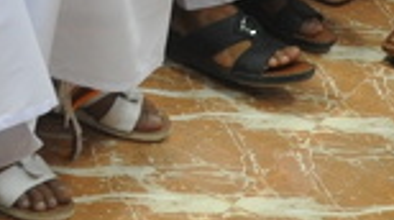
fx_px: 1791
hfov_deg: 12.2
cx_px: -90
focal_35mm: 172
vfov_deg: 6.4
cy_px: -449
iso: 800
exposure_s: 1/50
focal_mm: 21
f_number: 3.8
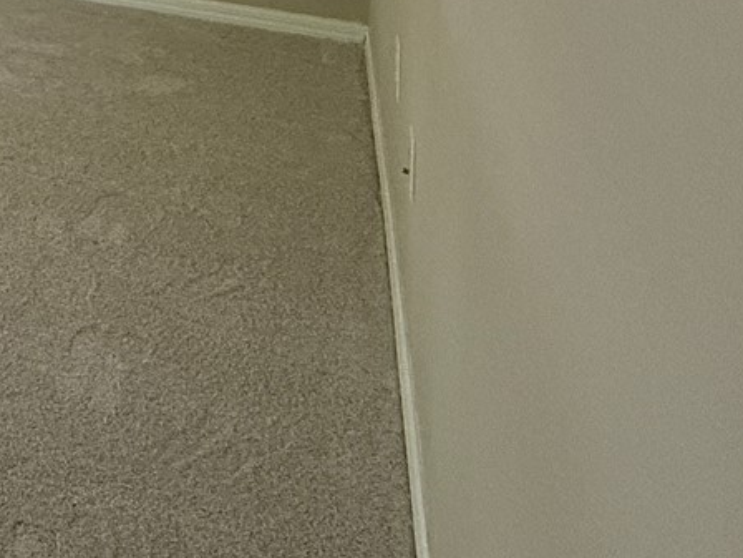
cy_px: -302
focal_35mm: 50
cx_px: -428
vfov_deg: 23.0
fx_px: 1073
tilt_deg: -3.9
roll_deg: +0.8
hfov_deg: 25.8
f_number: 2.2
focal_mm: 2.22
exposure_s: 1/120
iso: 250
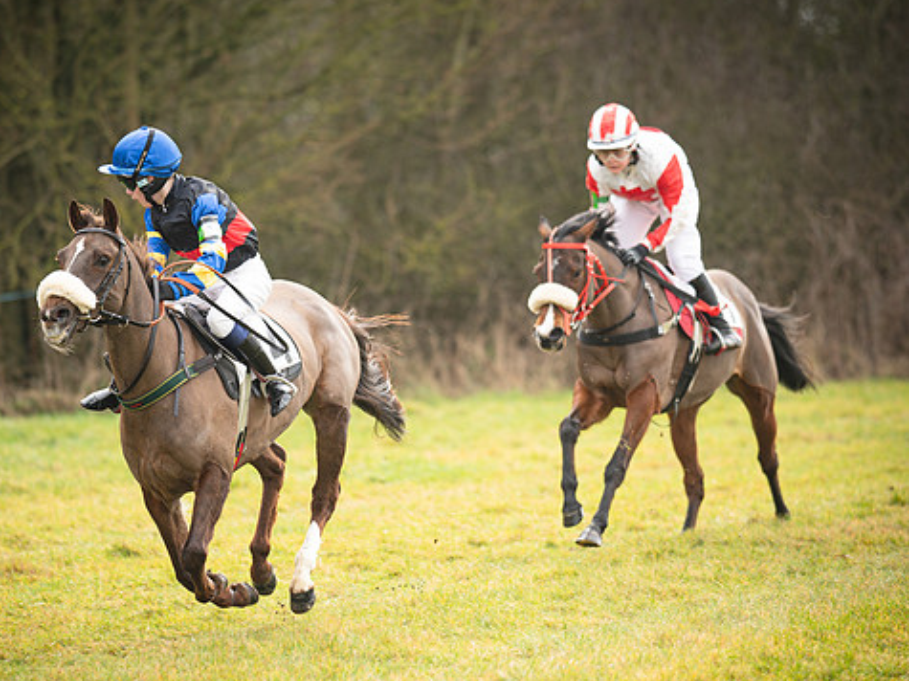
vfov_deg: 6.8
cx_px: 506
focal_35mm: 218
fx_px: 5723
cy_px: 389
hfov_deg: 9.1
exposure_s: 1/1000
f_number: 1.8
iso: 160
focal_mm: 135
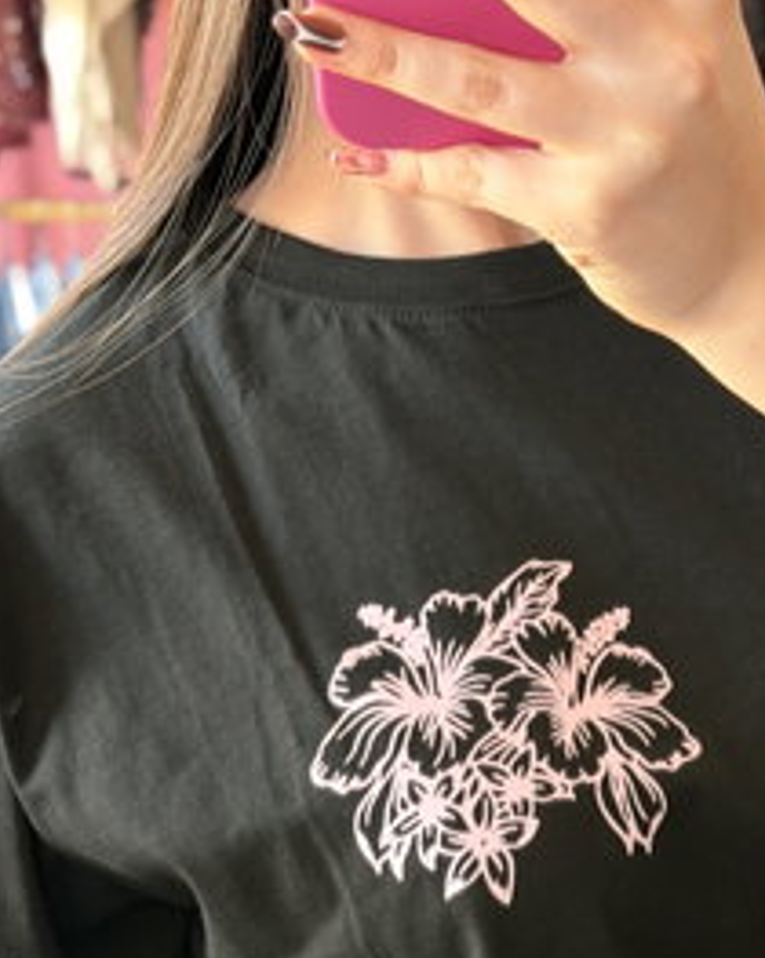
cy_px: 956
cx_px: 605
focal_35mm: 95
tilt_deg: -25.6
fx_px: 2692
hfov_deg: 16.1
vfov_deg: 19.6
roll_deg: -0.2
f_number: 1.78
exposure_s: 1/60
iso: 200
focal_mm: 6.76
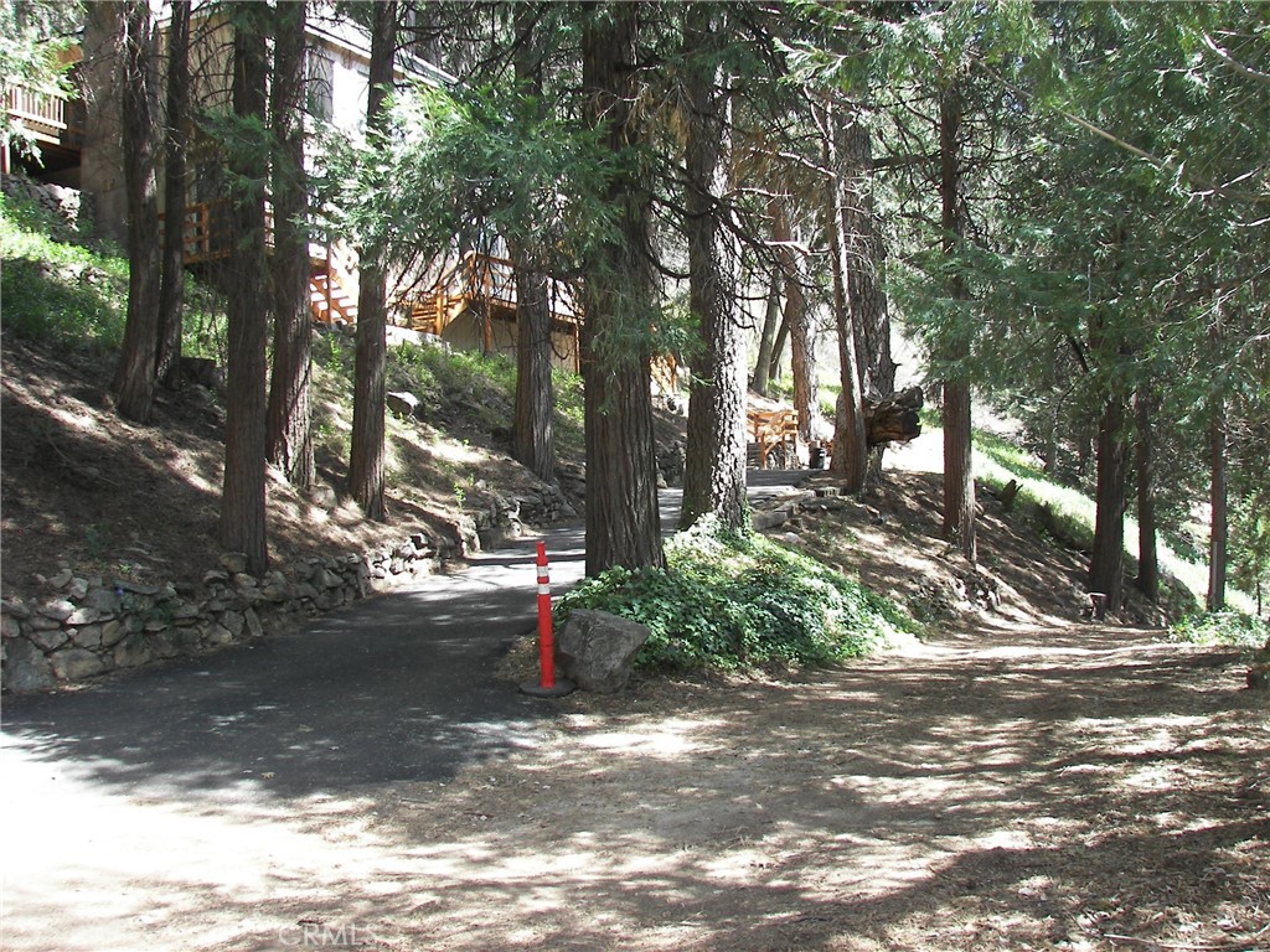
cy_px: 476
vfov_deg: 39.7
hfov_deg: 51.4
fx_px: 1321
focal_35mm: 36
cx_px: 635
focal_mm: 6
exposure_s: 1/80
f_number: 2.8
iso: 50
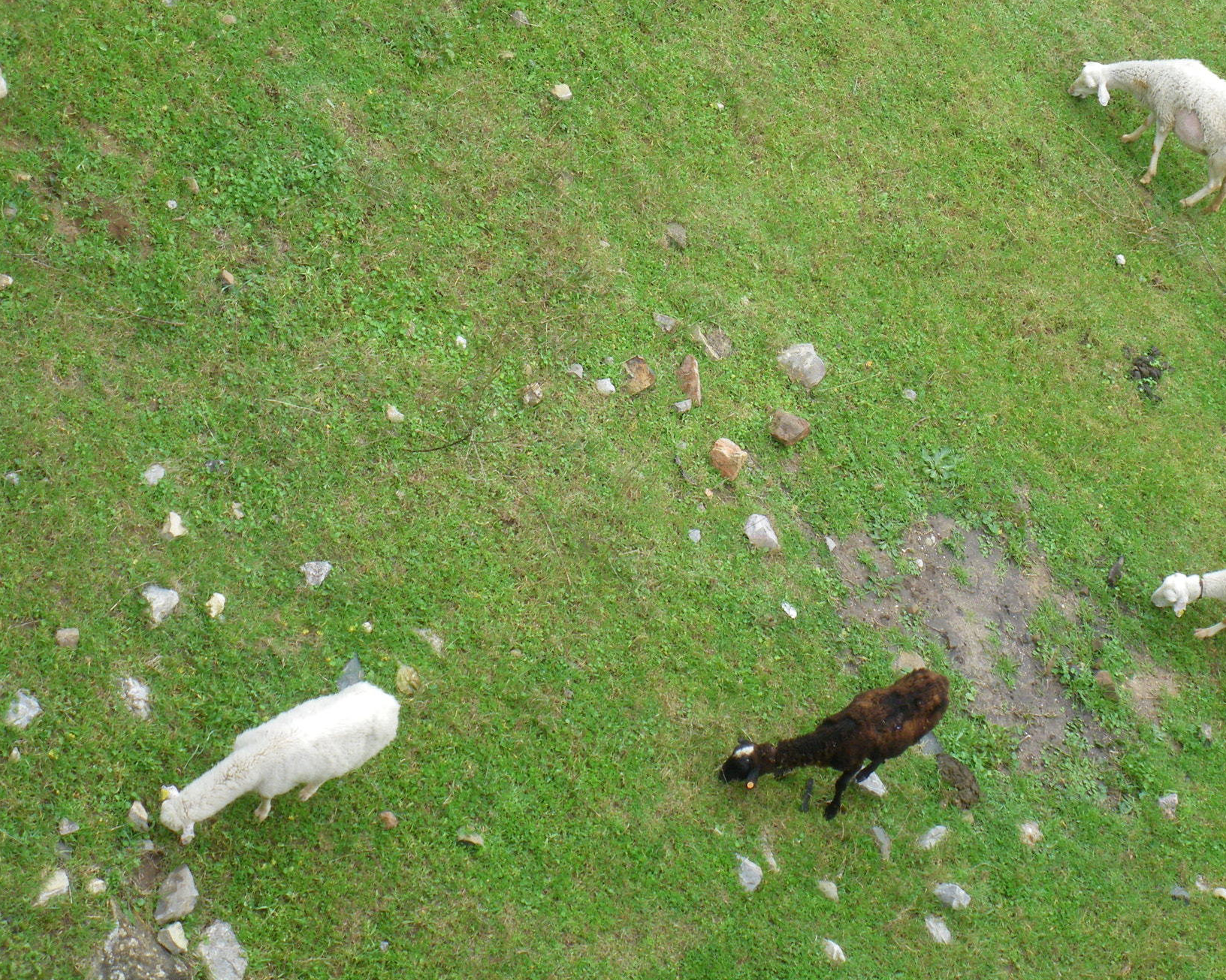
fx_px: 3555
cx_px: 742
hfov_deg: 19.5
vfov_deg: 15.7
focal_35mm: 98
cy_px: 407
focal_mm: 14.1
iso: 160
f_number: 4.8
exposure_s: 1/80
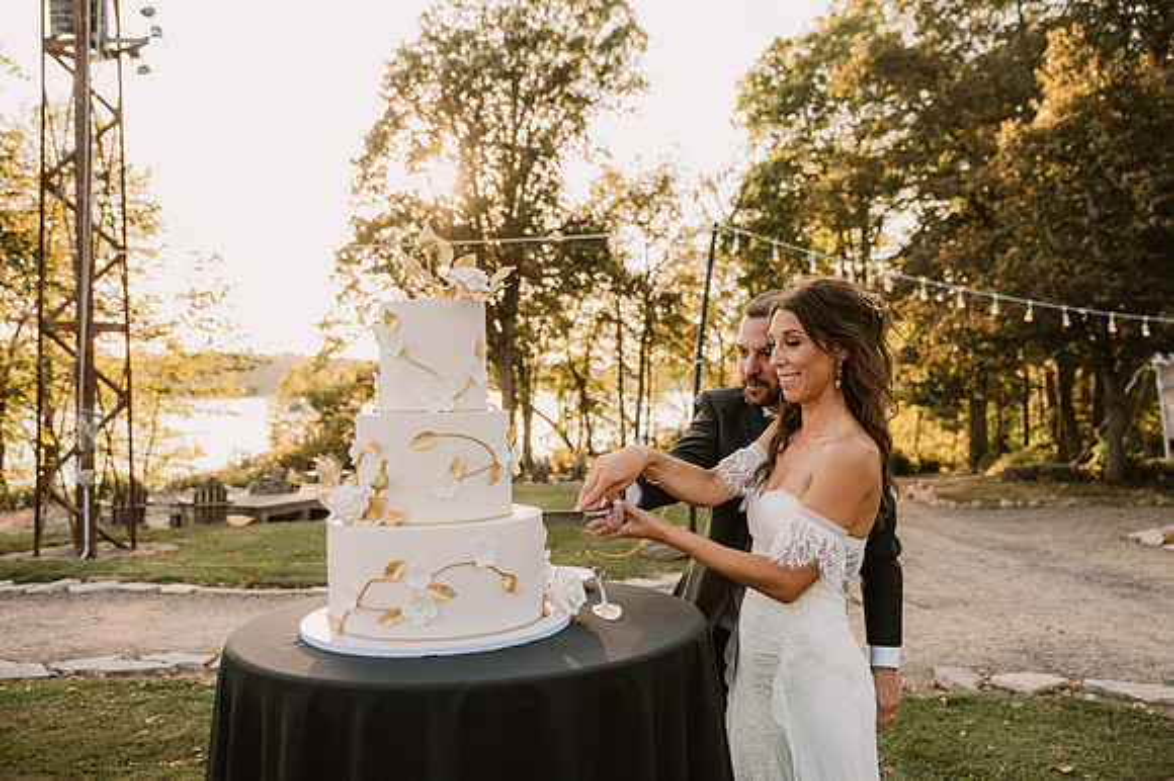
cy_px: 390
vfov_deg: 41.1
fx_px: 1043
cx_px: 587
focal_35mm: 32
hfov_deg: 58.7
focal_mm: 32
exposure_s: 1/1600
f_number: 2.8
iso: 640
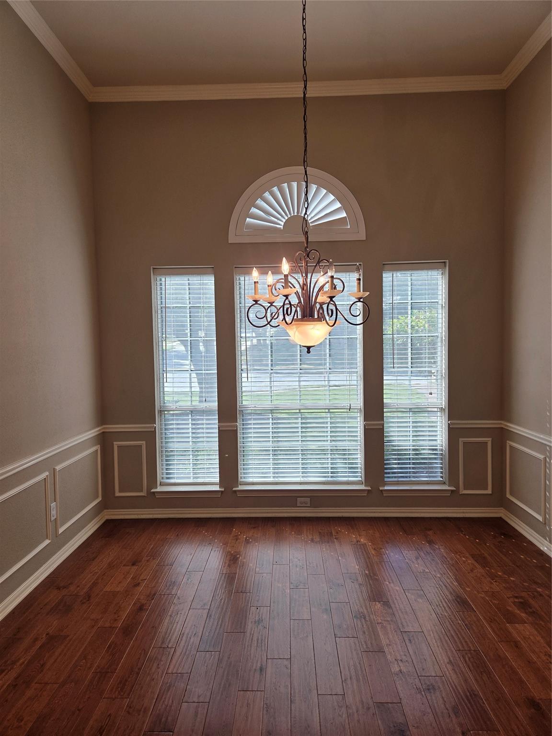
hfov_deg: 58.9
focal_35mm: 23
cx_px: 276
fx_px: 489
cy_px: 368
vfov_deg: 73.9
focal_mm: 5.4
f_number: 1.8
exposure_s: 1/120
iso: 80
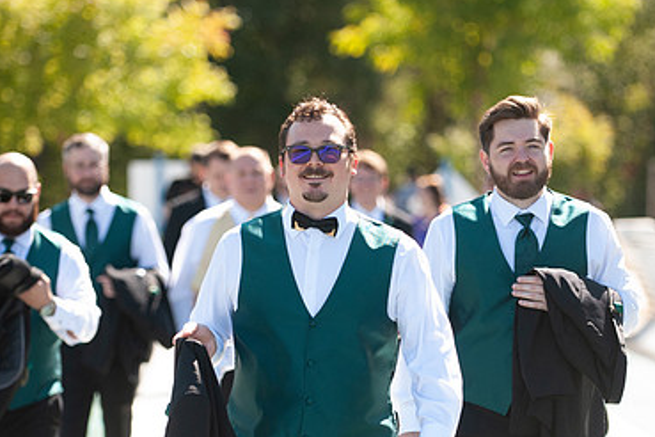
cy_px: 233
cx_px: 355
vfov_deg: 6.5
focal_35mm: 212
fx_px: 3857
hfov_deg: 9.7
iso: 2000
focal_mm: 135
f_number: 2.8
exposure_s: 1/8000
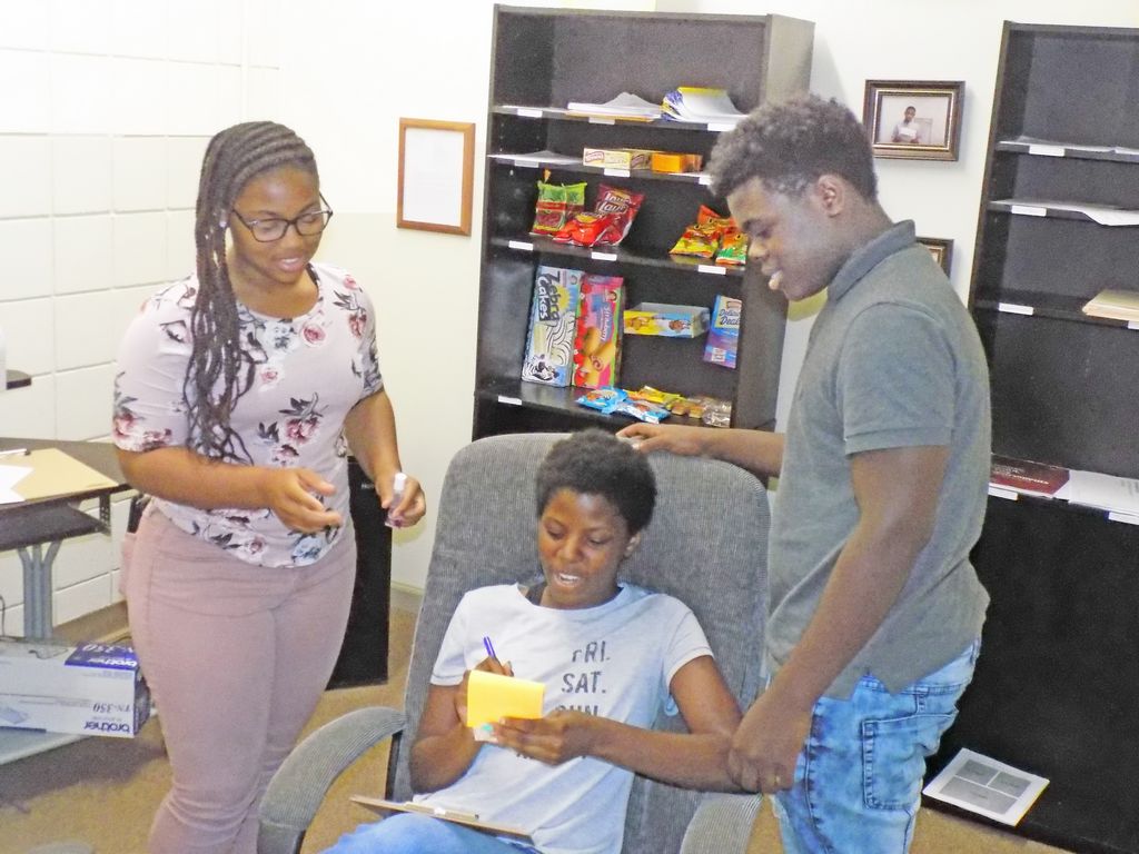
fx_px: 1349
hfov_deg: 45.8
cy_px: 427
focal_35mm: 41
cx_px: 570
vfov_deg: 35.1
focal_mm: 7.3
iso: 1600
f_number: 3.6
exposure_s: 1/40
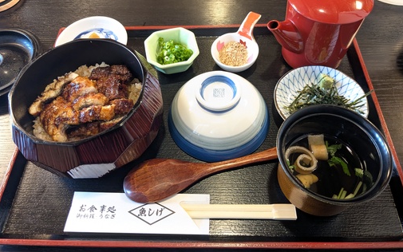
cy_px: 113
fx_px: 319
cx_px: 200
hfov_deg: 64.6
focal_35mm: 29
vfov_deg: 43.1
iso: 315
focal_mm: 4.38
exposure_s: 1/30
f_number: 1.73
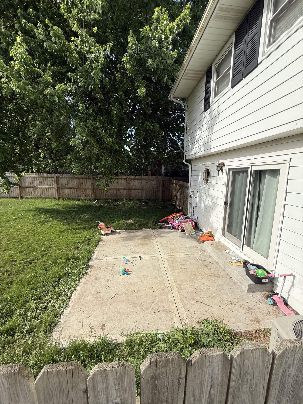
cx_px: 152
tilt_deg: -8.8
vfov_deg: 102.1
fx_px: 163
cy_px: 202
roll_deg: -1.1
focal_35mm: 14
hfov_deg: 85.7
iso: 50
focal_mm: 2.22
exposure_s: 1/985
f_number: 2.2
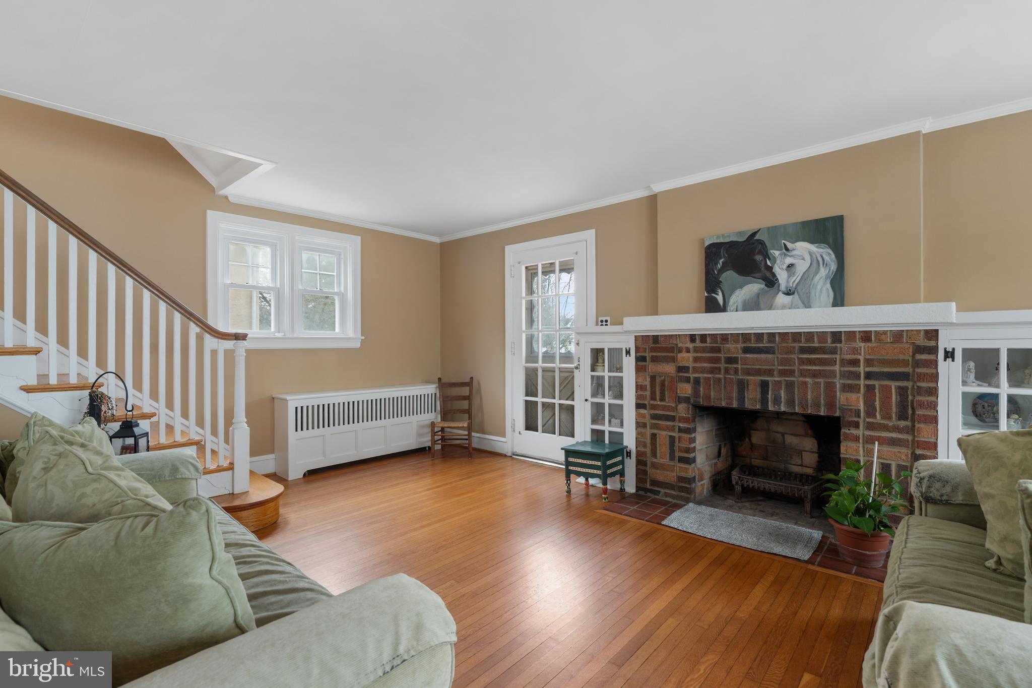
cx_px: 516
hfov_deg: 96.7
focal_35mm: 16
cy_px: 344
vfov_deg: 73.7
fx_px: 459
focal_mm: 16
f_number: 8
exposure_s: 1/1.67
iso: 400
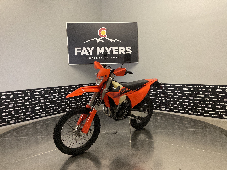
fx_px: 190
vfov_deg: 48.2
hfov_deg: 61.7
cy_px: 85
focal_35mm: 29
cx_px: 114
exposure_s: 1/60
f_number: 1.8
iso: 160
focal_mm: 3
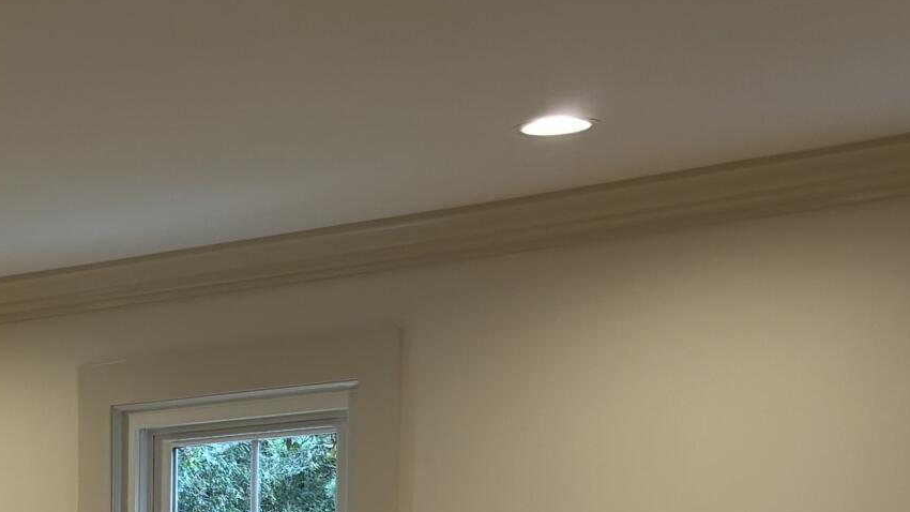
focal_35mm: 100
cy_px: 1124
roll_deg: +1.3
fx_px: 2413
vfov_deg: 10.7
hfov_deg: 20.0
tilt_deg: -10.7
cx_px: -186
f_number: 1.6
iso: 64
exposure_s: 1/120
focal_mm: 5.96
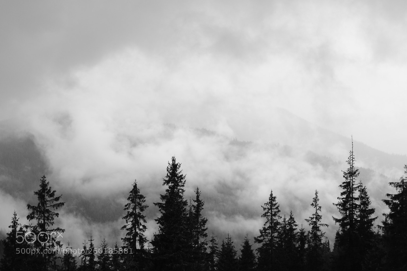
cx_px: 204
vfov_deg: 18.2
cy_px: 136
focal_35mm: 75
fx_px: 848
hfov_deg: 27.0
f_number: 11
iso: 200
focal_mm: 50
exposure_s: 1/10
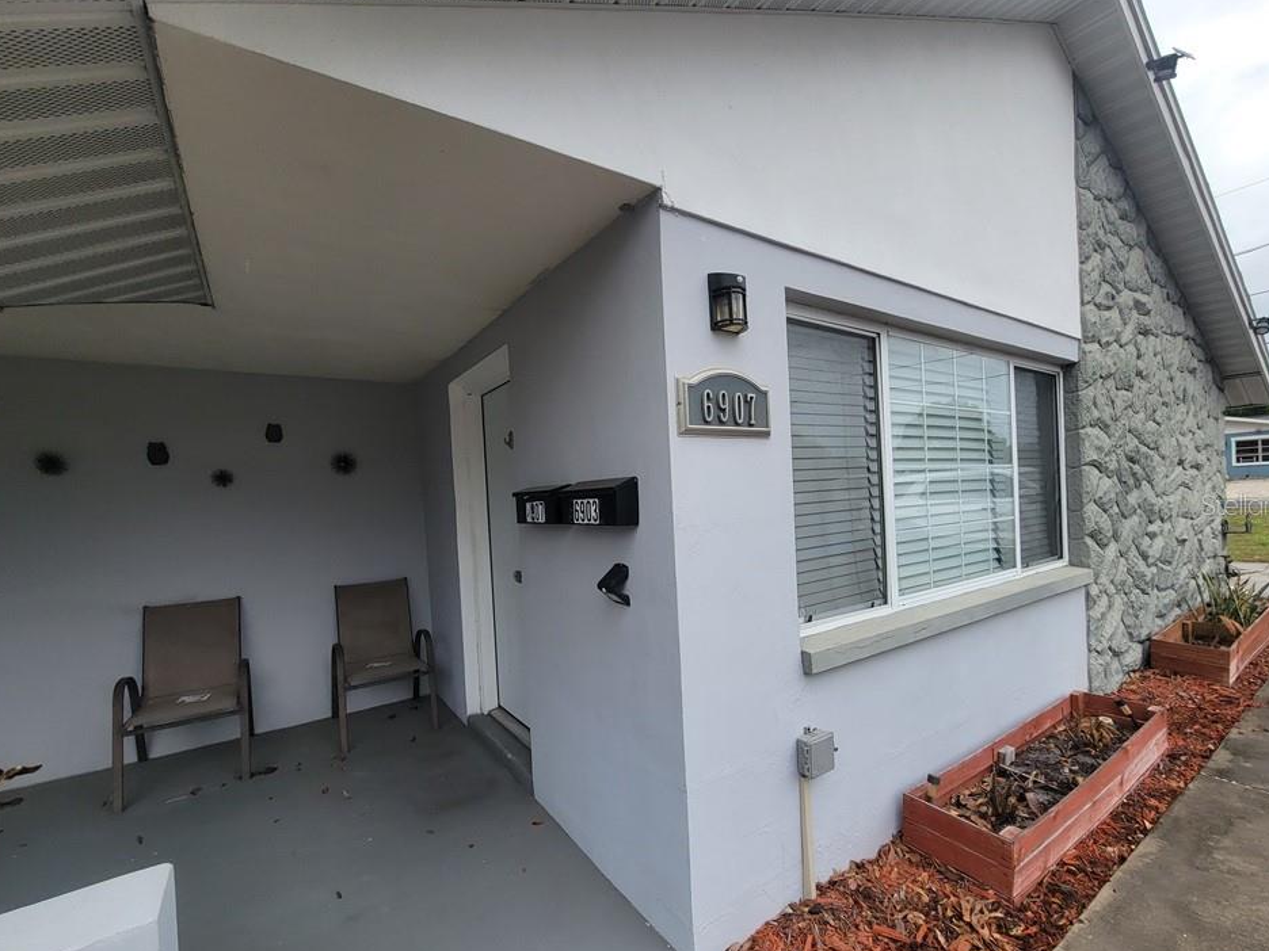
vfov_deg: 85.6
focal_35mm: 14
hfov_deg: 102.1
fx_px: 513
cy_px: 504
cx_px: 645
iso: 50
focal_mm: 2.2
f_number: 2.2
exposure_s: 1/583
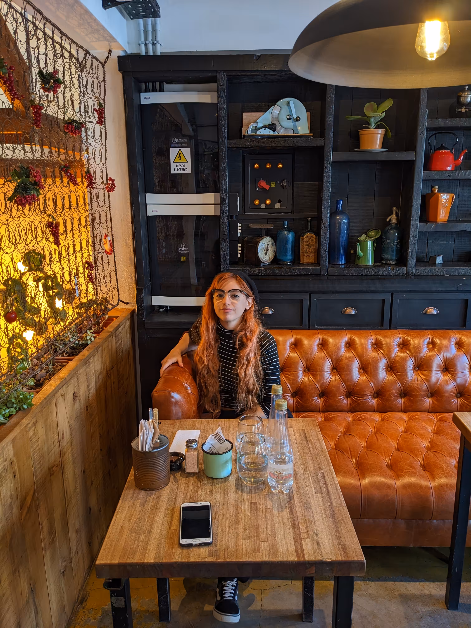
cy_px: 314
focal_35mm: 27
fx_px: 490
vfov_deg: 65.3
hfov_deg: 51.4
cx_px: 236
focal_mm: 4.38
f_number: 1.73
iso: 61
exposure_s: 1/49.9
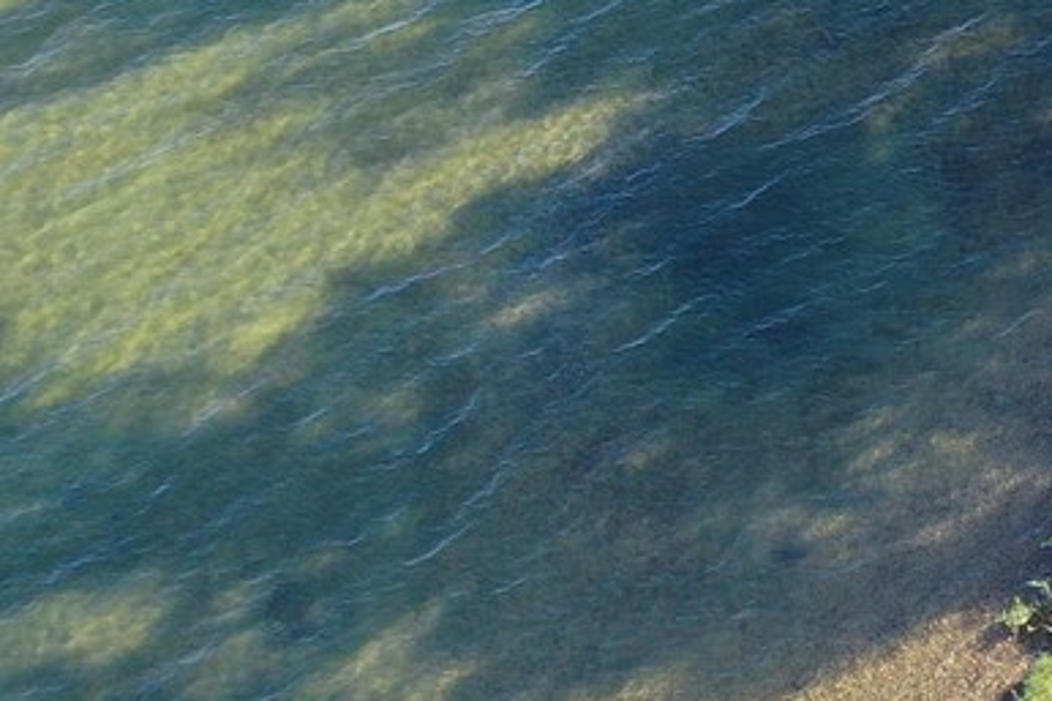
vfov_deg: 10.6
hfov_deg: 14.4
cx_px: 1964
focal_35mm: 123
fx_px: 3593
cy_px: -451
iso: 100
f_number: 4.5
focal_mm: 10.26
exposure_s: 1/120
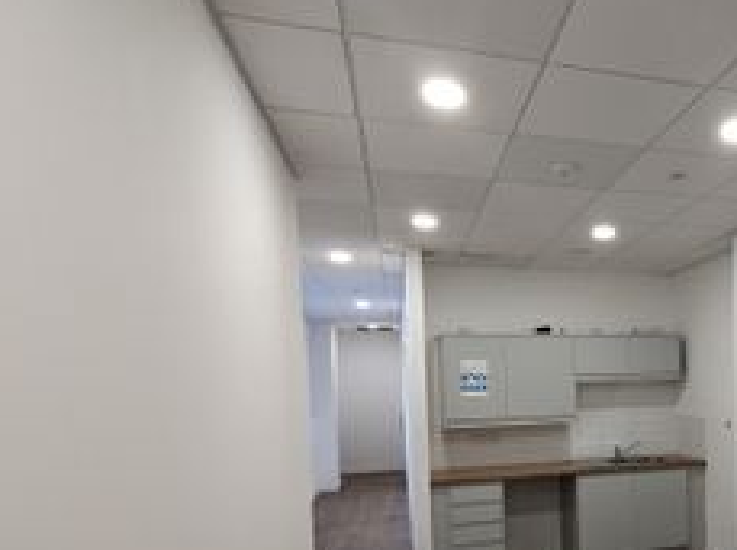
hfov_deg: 57.5
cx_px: 615
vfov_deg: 47.8
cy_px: 412
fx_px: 595
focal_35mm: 28
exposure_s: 1/33.3
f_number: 2.2
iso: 70
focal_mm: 2.35
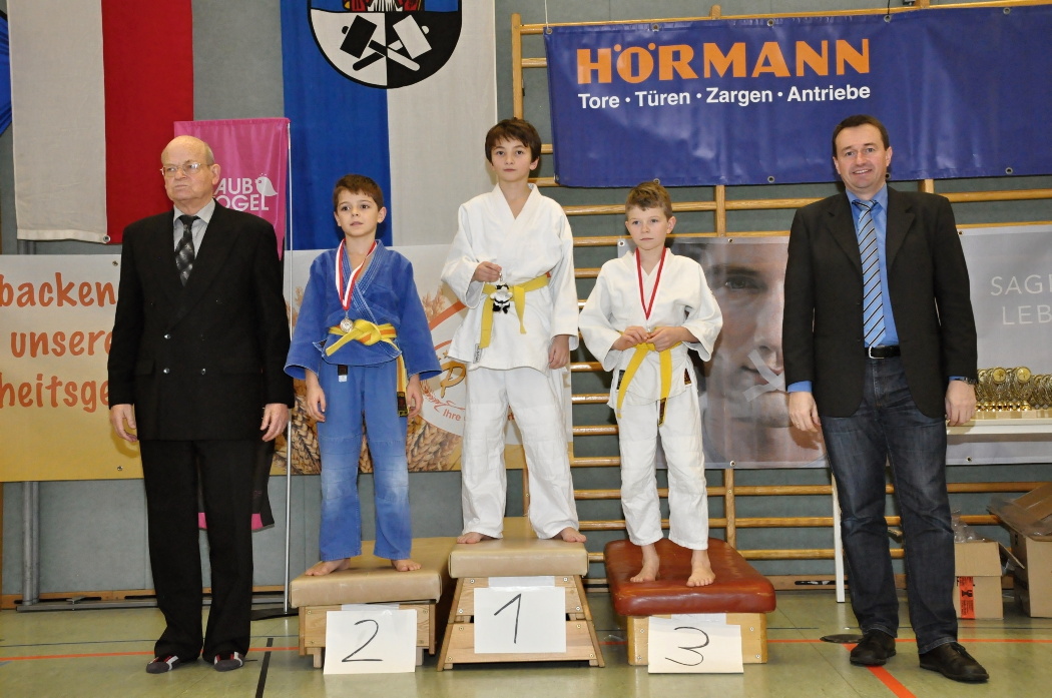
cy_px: 349
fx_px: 1313
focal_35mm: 45
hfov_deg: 43.7
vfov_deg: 29.8
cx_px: 526
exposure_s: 1/80
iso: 2000
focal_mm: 30
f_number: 7.1
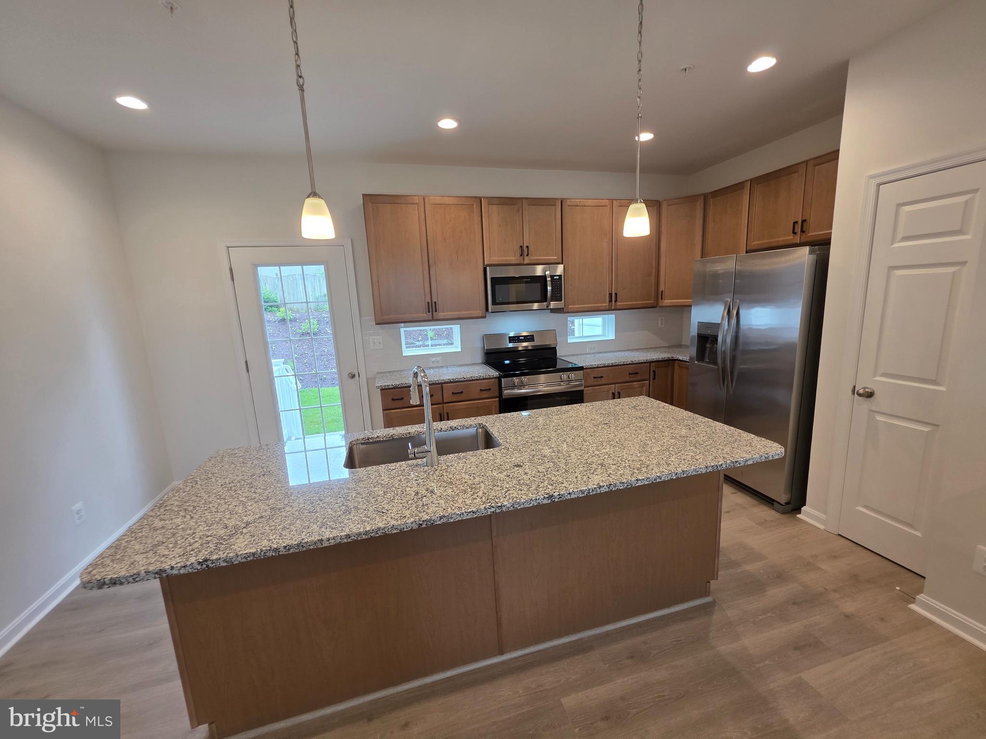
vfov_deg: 89.9
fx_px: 370
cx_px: 493
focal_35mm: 13
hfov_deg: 106.2
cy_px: 370
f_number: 1.9
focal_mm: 2.2
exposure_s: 1/120
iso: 125
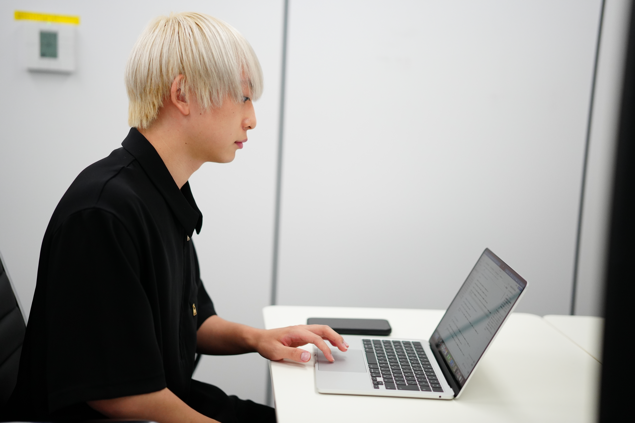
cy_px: 212
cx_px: 318
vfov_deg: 27.0
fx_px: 882
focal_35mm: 50
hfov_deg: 39.6
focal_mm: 50
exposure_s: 1/2000
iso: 2000
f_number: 1.4
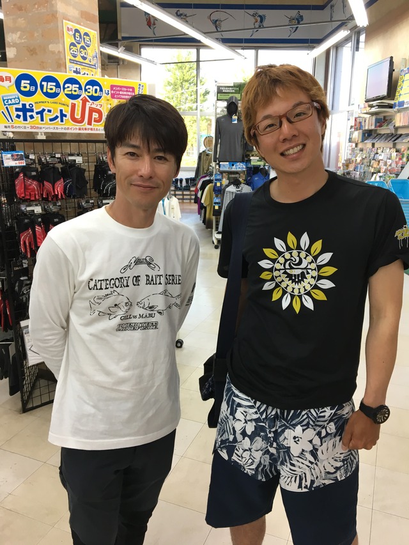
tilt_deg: -15.9
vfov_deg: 61.7
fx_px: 457
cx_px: 204
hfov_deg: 48.2
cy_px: 272
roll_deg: -0.1
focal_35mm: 29
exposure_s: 1/30
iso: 25
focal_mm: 4.15
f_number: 2.2
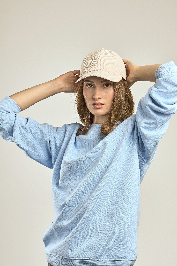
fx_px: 590
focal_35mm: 80
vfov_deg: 25.4
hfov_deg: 17.1
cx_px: 88
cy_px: 126
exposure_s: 1/160
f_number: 9
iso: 320
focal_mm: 50
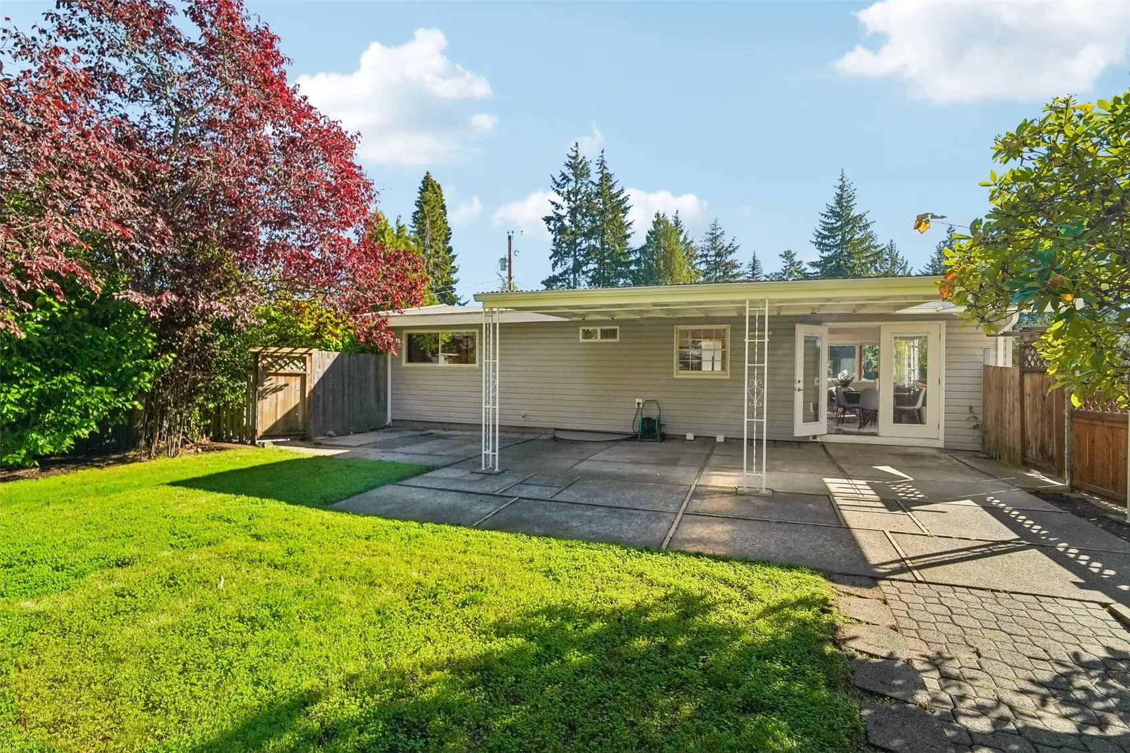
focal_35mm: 16
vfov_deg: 73.7
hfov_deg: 96.7
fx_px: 502
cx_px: 565
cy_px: 376
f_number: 8
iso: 1600
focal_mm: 16
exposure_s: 1/1000
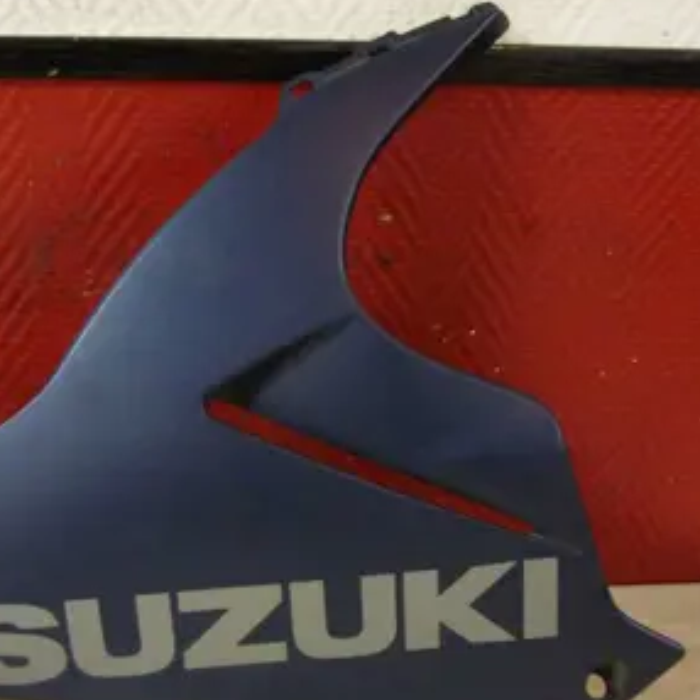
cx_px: 240
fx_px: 1121
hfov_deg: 34.4
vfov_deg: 34.6
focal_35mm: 49
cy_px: 384
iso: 400
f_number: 2.8
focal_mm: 5.5
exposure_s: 1/8
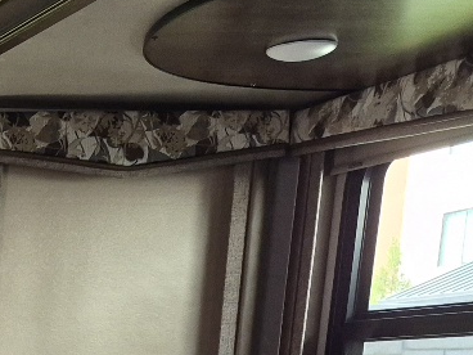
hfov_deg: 15.0
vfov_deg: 13.0
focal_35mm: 100
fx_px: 1366
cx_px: -540
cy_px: 696
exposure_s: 1/120
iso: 250
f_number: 1.8
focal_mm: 5.4
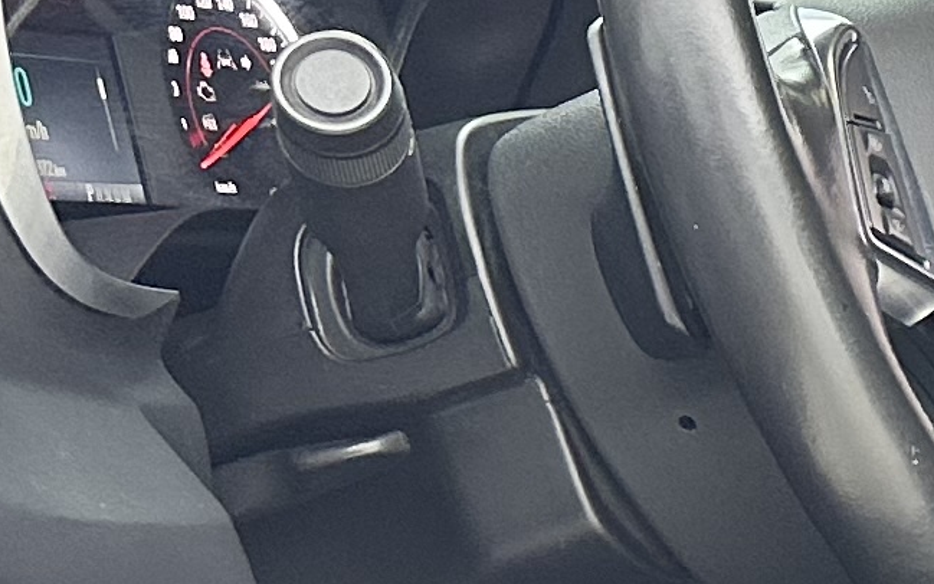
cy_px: 808
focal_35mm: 158
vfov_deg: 8.2
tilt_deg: -7.2
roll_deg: +0.5
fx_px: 4023
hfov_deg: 10.6
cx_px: 2506
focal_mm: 6.86
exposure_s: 1/50
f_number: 1.78
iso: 125
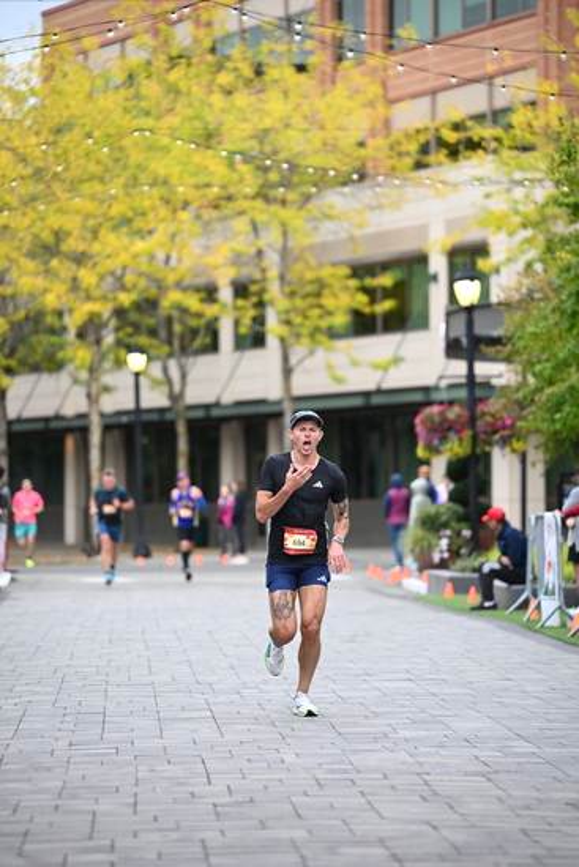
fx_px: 3496
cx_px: 290
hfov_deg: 9.5
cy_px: 434
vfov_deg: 14.1
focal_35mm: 145
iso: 1000
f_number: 2.8
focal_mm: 145
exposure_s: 1/1600
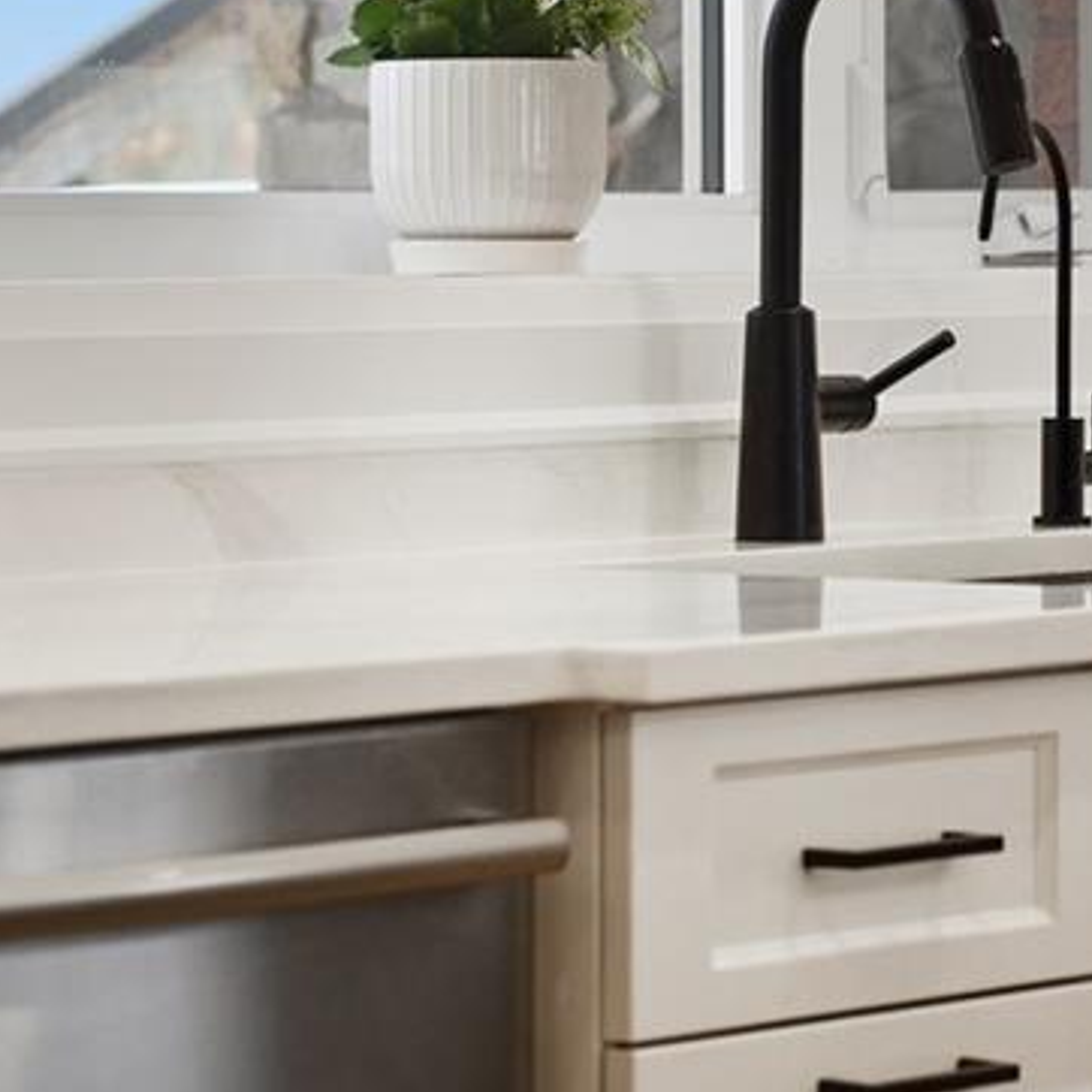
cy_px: 214
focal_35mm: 197
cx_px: 796
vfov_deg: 8.9
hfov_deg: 8.9
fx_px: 7031
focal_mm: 55
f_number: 3.2
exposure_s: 1/500
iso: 400
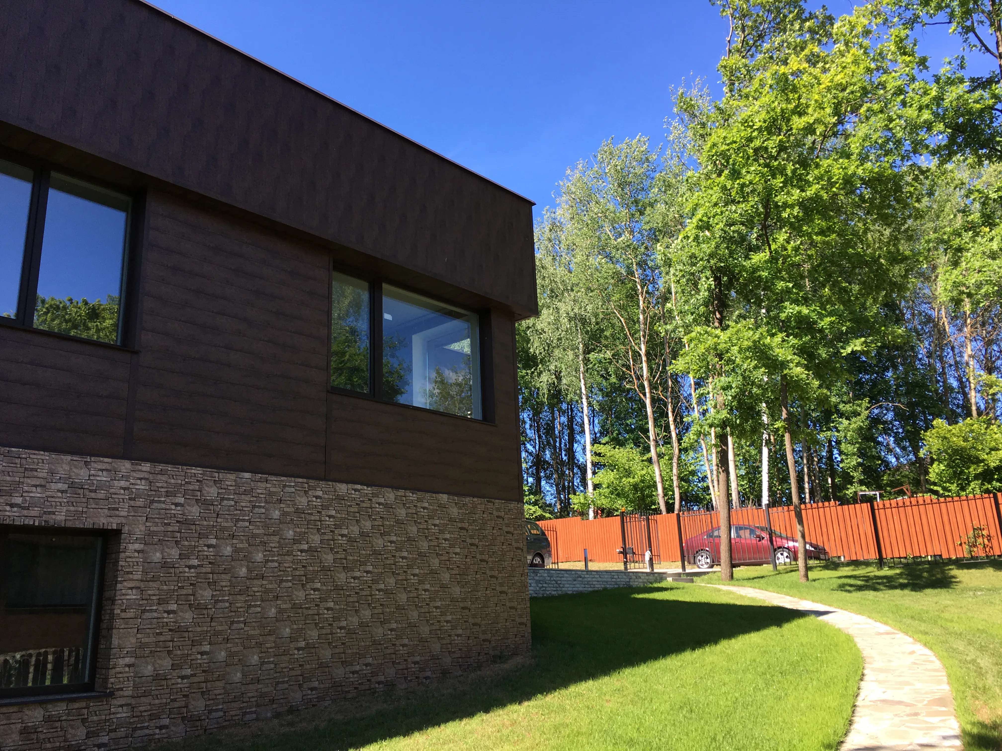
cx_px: 501
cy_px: 376
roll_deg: +0.1
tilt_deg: +17.3
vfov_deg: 48.2
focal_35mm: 29
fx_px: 839
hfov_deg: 61.7
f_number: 2.2
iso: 25
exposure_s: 1/466
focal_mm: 4.15
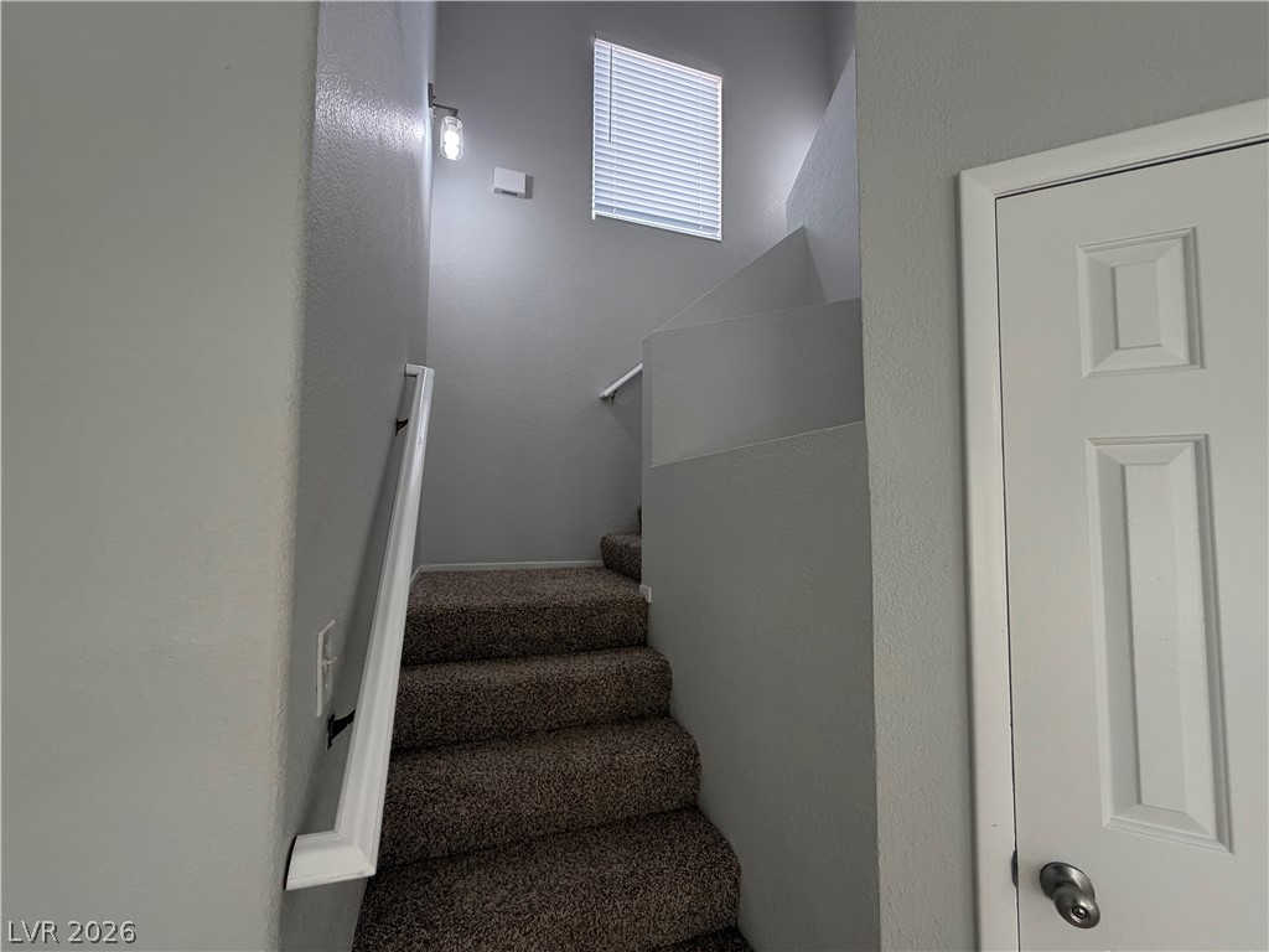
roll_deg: +0.1
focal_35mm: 14
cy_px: 476
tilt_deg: +3.0
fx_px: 513
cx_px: 634
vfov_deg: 85.7
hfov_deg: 102.1
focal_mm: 2.22
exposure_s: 1/121
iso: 200
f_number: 2.2
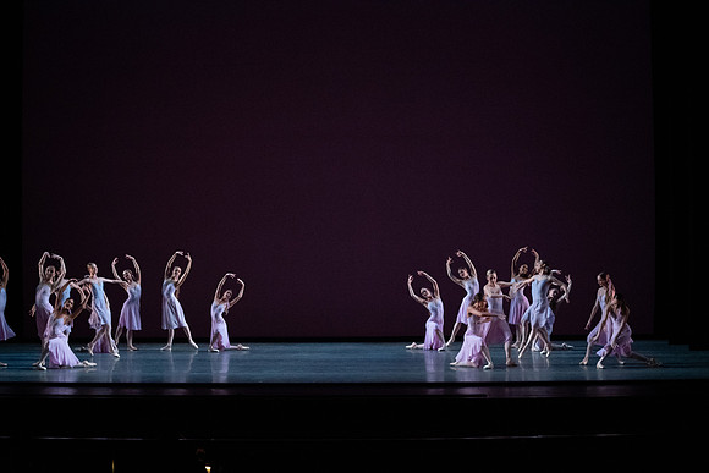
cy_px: 236
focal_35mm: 70
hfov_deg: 28.8
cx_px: 354
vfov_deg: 19.5
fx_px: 1379
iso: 12800
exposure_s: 1/400
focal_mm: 70
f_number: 9
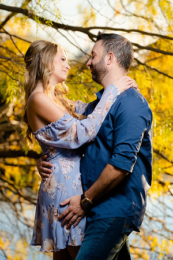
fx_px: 1442
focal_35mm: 200
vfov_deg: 10.3
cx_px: 86
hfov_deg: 6.9
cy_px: 130
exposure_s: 1/250
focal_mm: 200
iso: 100
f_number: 5
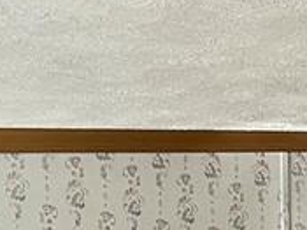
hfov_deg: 12.4
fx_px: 1347
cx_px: 465
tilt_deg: -4.3
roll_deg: -0.2
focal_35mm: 152
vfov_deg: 8.8
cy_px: 569
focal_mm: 4.2
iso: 125
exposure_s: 1/62
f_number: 1.6
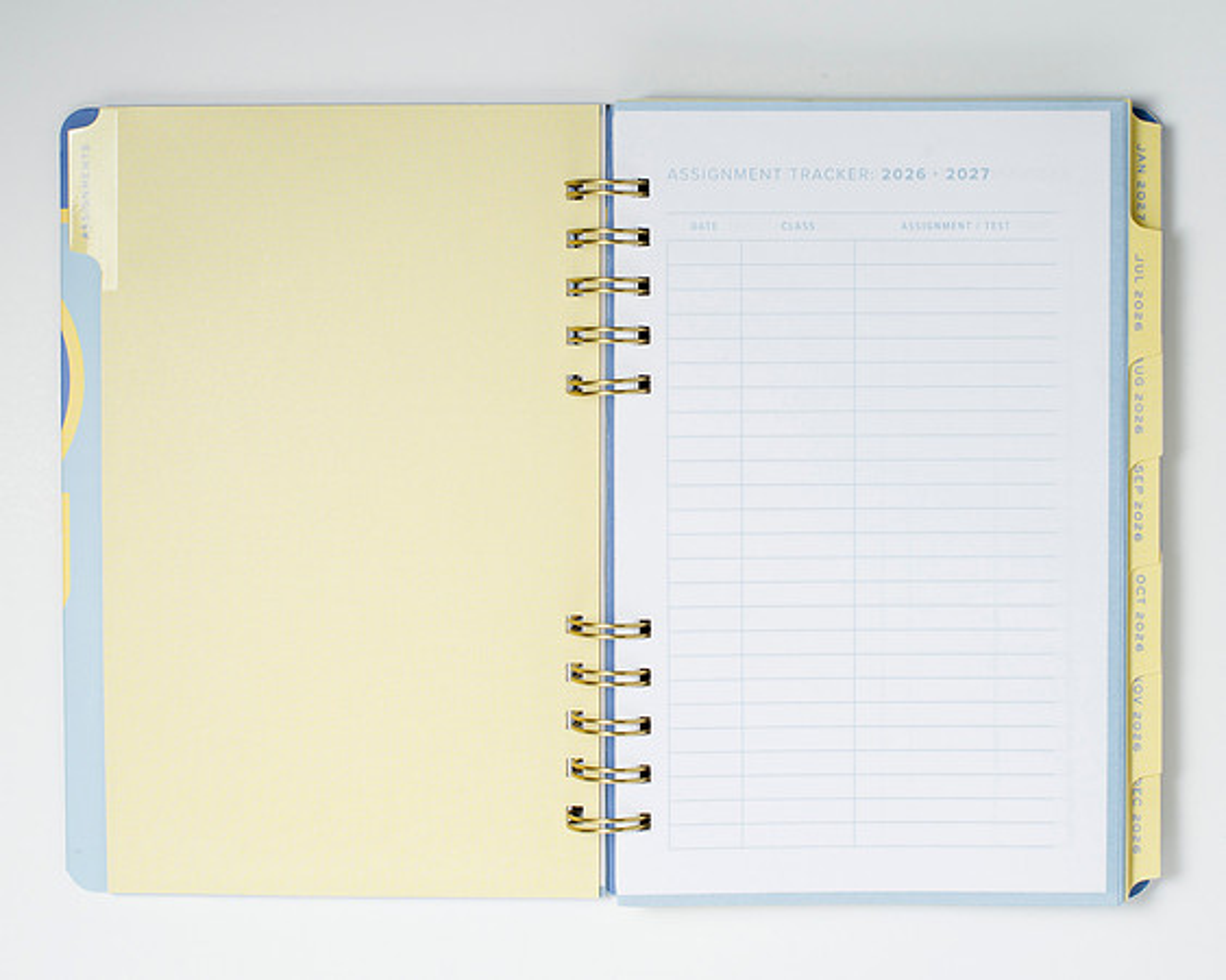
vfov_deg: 22.2
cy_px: 500
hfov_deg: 27.6
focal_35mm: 69
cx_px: 636
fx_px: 2492
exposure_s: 1/200
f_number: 9
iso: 200
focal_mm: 50
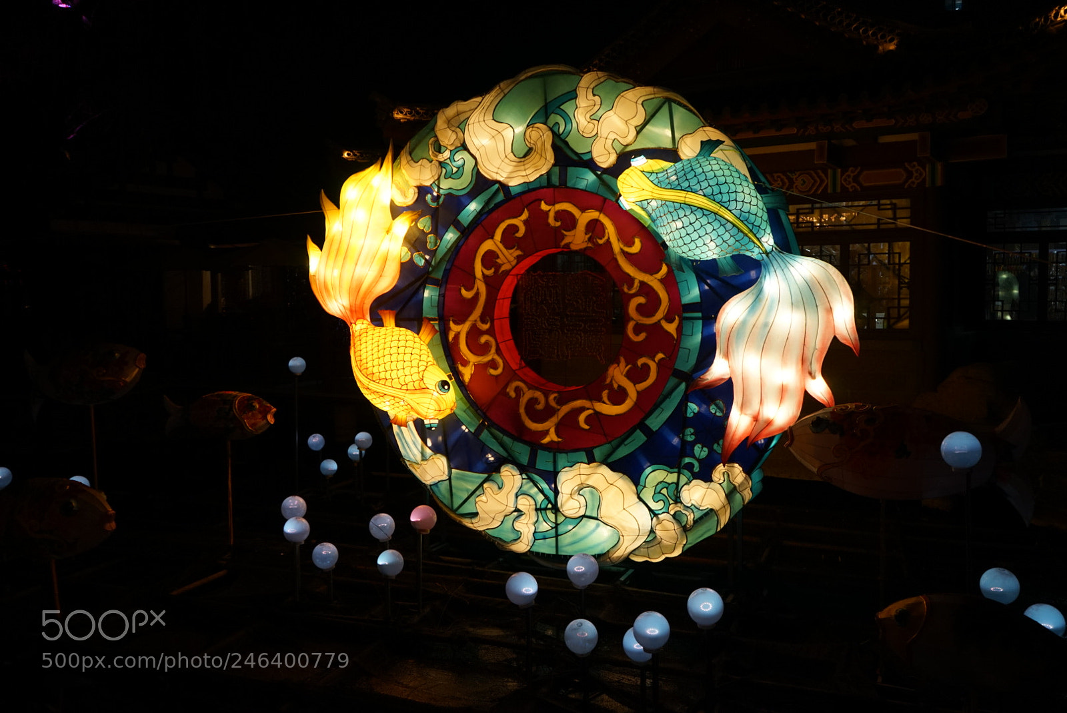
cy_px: 356
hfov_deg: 61.9
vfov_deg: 43.7
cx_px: 534
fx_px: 890
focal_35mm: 30
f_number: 4
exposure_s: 1/160
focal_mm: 30
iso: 640
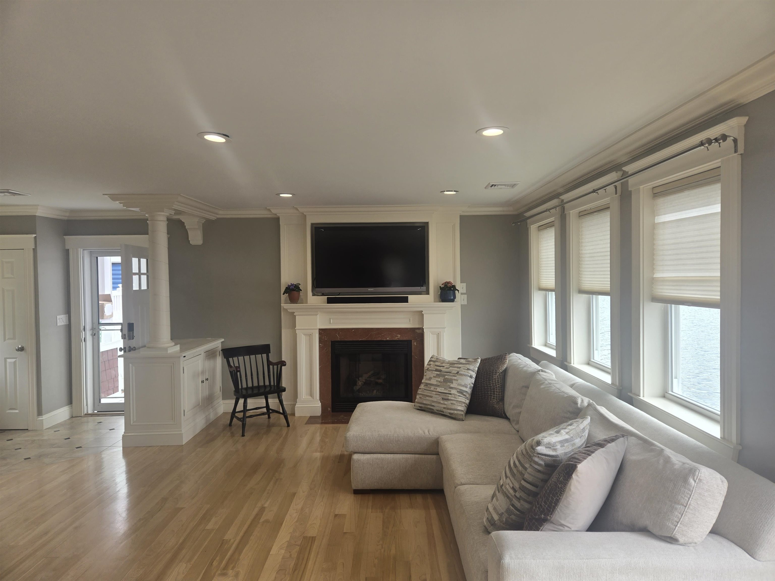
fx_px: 515
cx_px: 388
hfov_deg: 73.9
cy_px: 290
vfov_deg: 58.9
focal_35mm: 23
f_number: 1.8
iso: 25
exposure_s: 1/129
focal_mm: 5.4
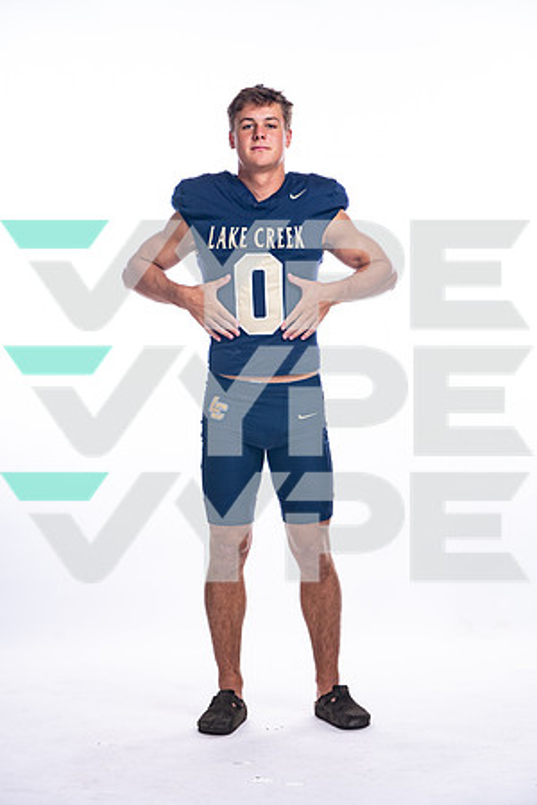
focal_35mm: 100
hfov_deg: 13.7
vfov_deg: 20.4
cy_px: 402
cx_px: 268
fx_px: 2237
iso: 400
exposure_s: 1/250
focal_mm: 100
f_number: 6.3
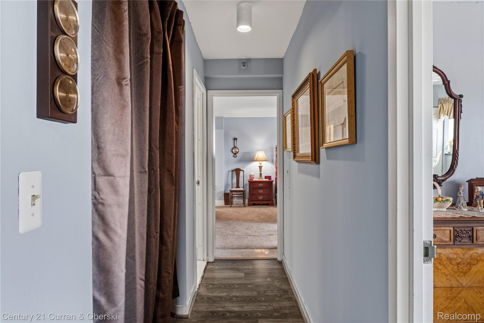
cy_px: 162
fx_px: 282
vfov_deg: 59.5
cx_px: 242
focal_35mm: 21
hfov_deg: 81.2
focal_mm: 13.7
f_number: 8
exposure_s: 1/2
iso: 500
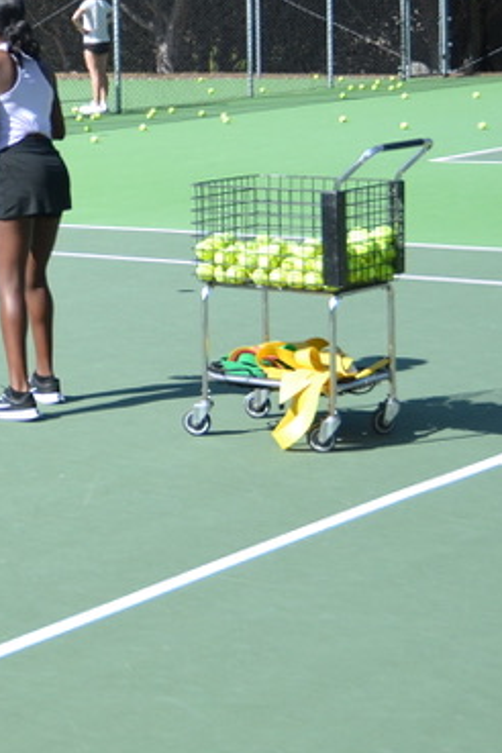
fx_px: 2217
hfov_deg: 11.4
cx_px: -565
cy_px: 94
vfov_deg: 19.0
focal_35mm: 106
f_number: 5
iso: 400
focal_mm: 24
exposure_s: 1/1250
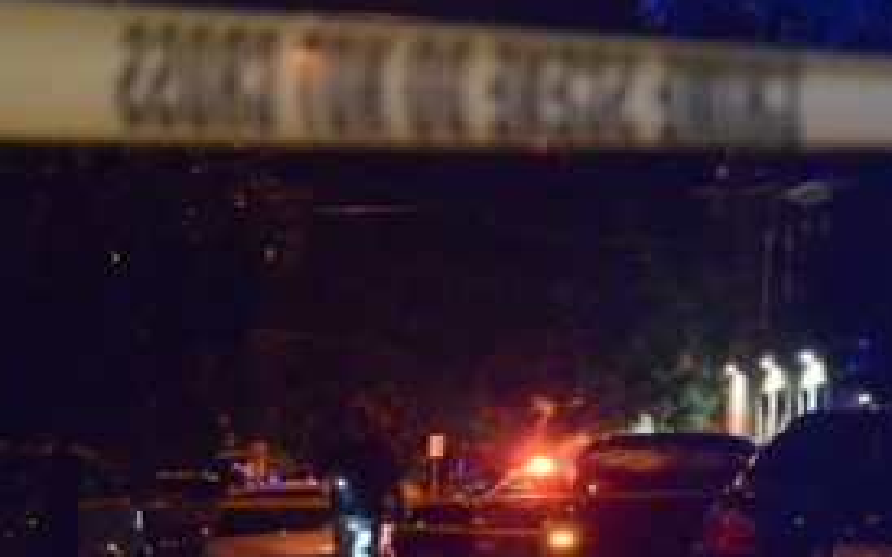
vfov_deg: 4.7
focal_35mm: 276
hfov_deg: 7.6
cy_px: 541
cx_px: 391
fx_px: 6707
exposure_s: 1/60
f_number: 5.6
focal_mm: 62
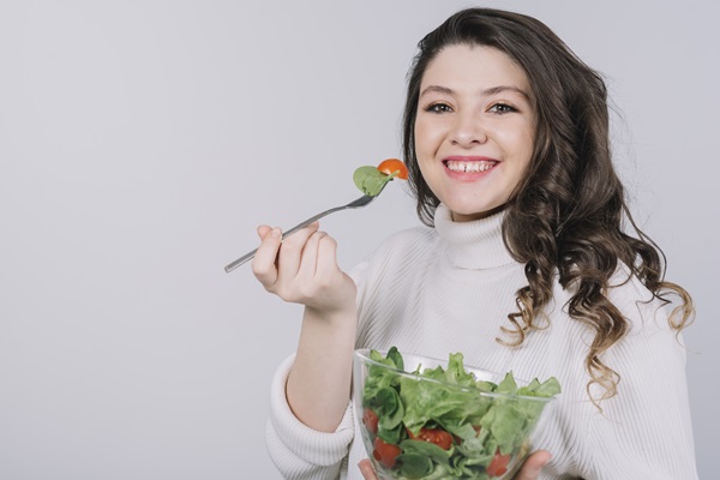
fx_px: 1000
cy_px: 240
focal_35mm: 50
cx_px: 360
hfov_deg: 39.6
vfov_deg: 27.0
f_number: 6.3
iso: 160
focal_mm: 50
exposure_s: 1/160
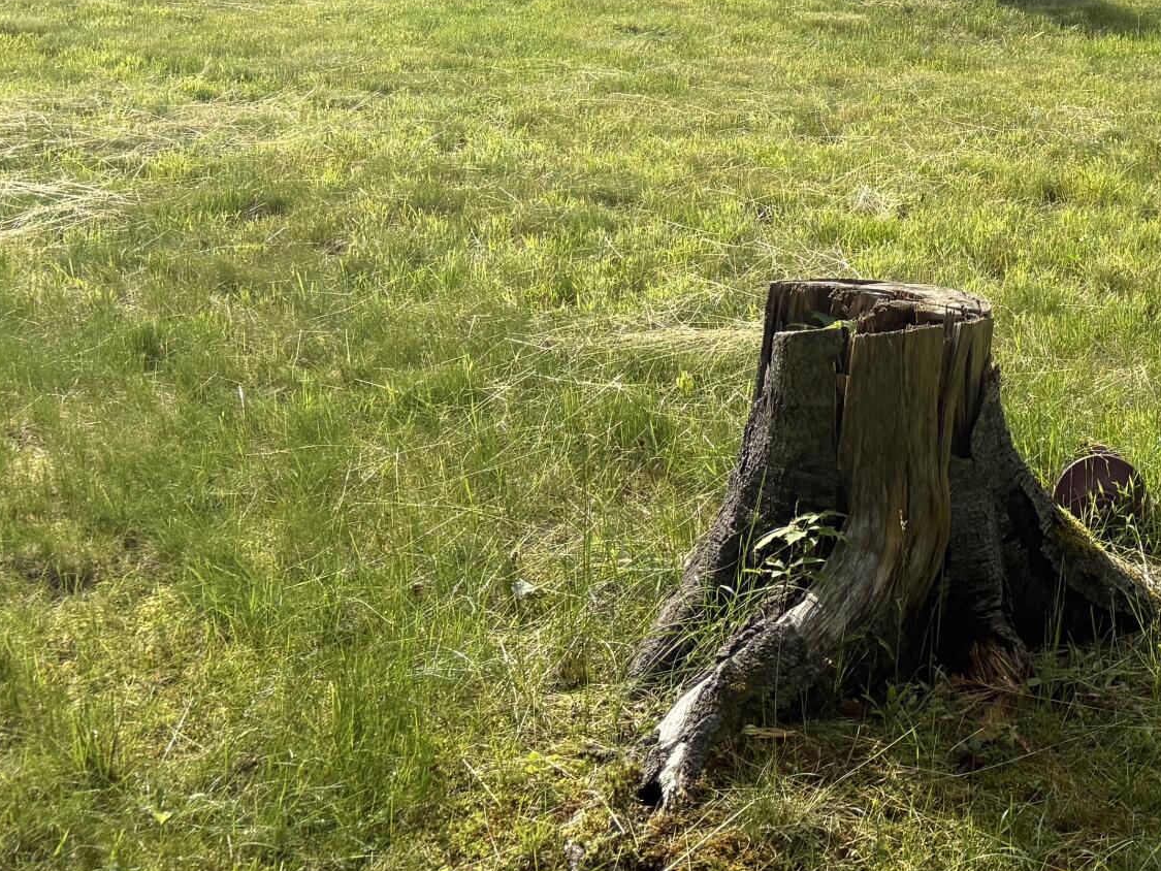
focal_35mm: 64
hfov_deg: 29.3
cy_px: -103
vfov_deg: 21.7
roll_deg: -2.1
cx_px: 997
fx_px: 2147
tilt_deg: -2.0
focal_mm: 6.76
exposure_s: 1/2000
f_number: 1.78
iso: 100
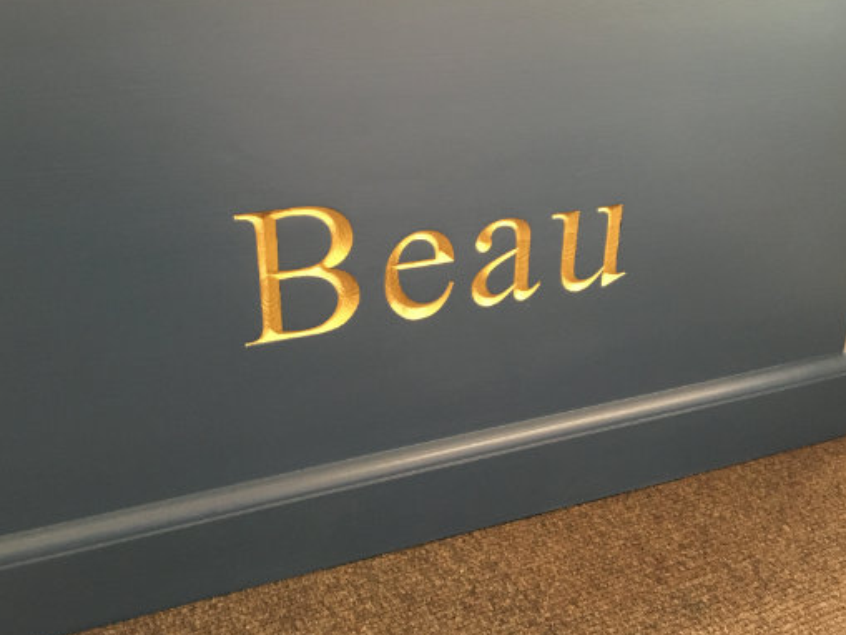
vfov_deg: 38.7
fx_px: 904
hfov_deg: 50.0
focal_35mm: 37
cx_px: 367
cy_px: 332
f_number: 2.2
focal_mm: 4.2
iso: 200
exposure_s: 1/25
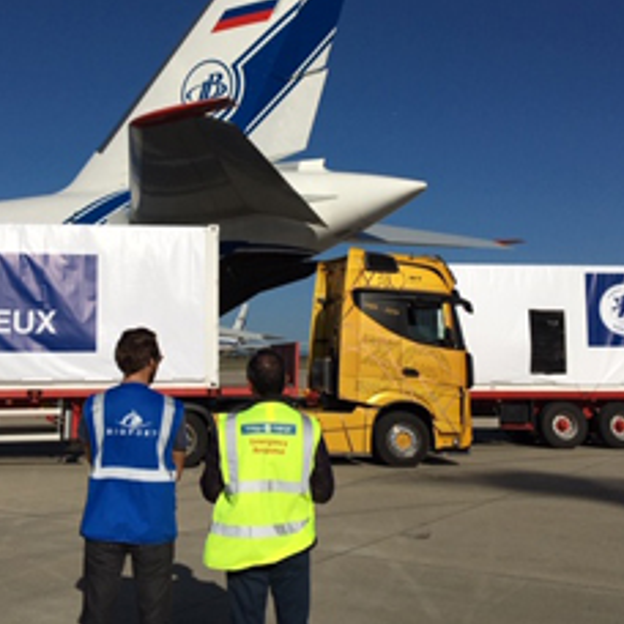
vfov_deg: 37.5
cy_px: 274
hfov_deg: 37.3
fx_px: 918
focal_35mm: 45
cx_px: 227
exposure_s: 1/6410
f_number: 2.2
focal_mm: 4.15
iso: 25
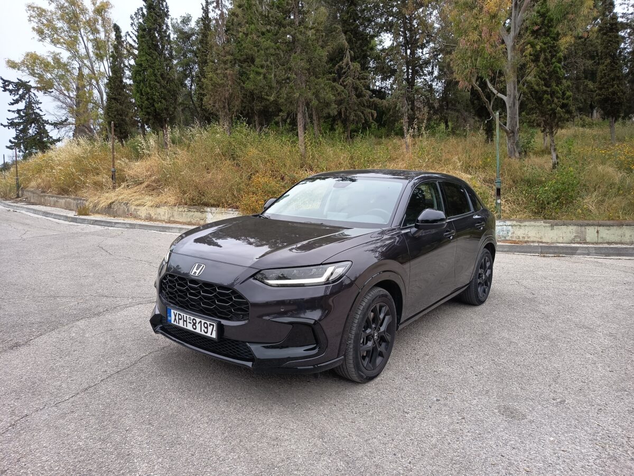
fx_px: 440
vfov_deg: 56.8
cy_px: 238
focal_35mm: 24
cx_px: 317
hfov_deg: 71.6
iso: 66
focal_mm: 5.24
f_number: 1.7
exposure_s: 1/100
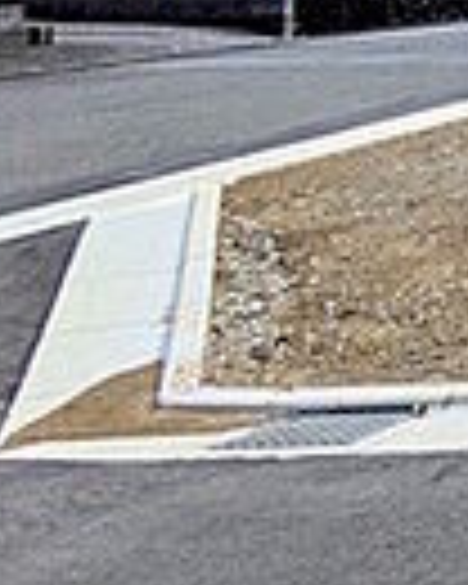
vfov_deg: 26.5
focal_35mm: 63
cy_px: -126
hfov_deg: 12.9
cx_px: 1278
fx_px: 1091
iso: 56
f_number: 2.2
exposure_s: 1/3436
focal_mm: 1.83
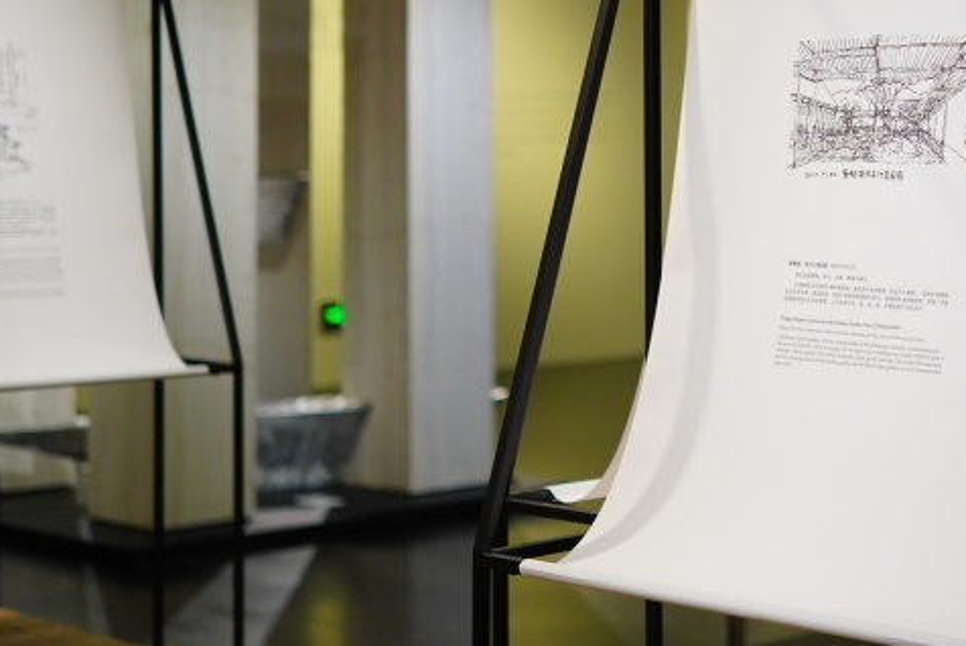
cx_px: 800
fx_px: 2309
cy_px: 125
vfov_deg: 15.8
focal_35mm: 86
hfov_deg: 23.2
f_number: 2
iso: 1000
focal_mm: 40
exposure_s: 1/200
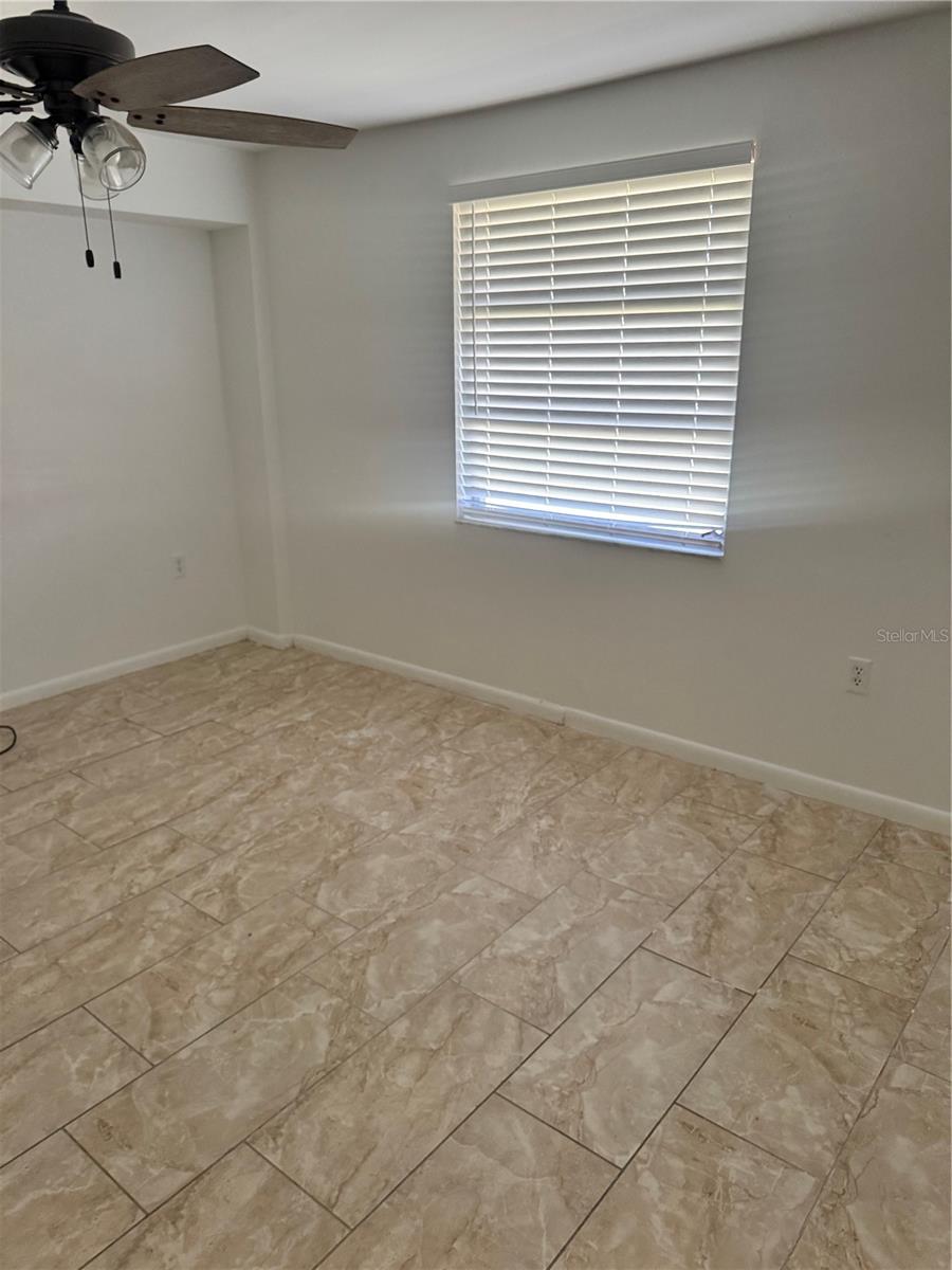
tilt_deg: -17.9
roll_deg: +0.7
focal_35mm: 24
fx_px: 880
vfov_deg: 71.6
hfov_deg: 56.8
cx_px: 476
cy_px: 635
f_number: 1.78
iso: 320
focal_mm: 6.76
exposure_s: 1/60
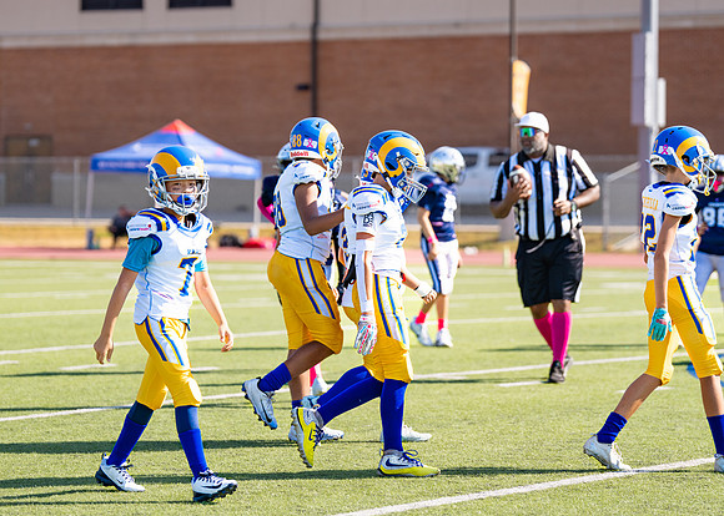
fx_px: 3107
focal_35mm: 151
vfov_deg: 9.5
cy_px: 223
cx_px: 341
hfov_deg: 13.3
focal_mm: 122
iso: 100
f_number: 2.8
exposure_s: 1/2000
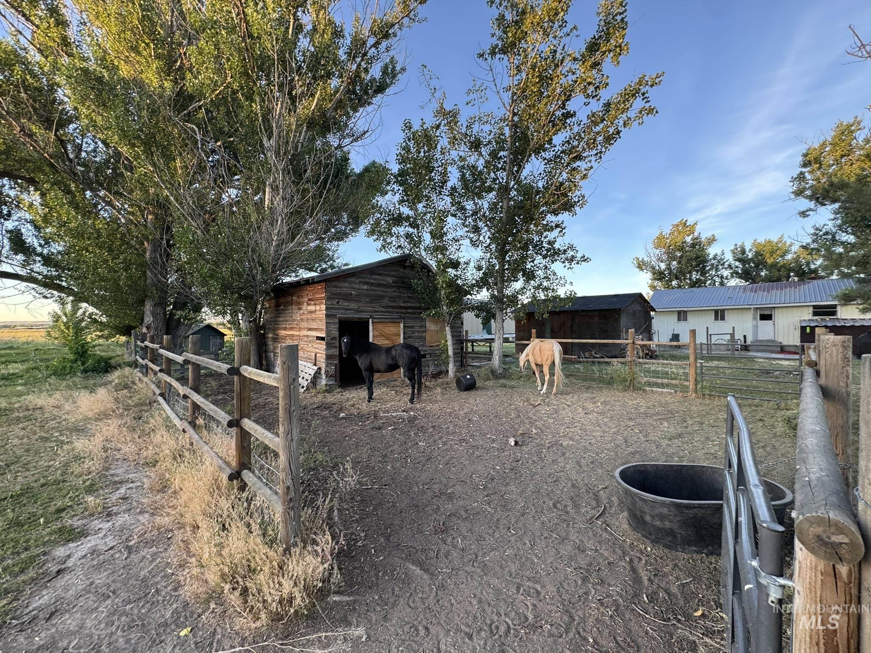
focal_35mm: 14
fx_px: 352
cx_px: 436
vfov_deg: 85.7
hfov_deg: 102.1
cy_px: 326
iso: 64
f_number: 2.2
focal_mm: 2.22
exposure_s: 1/99
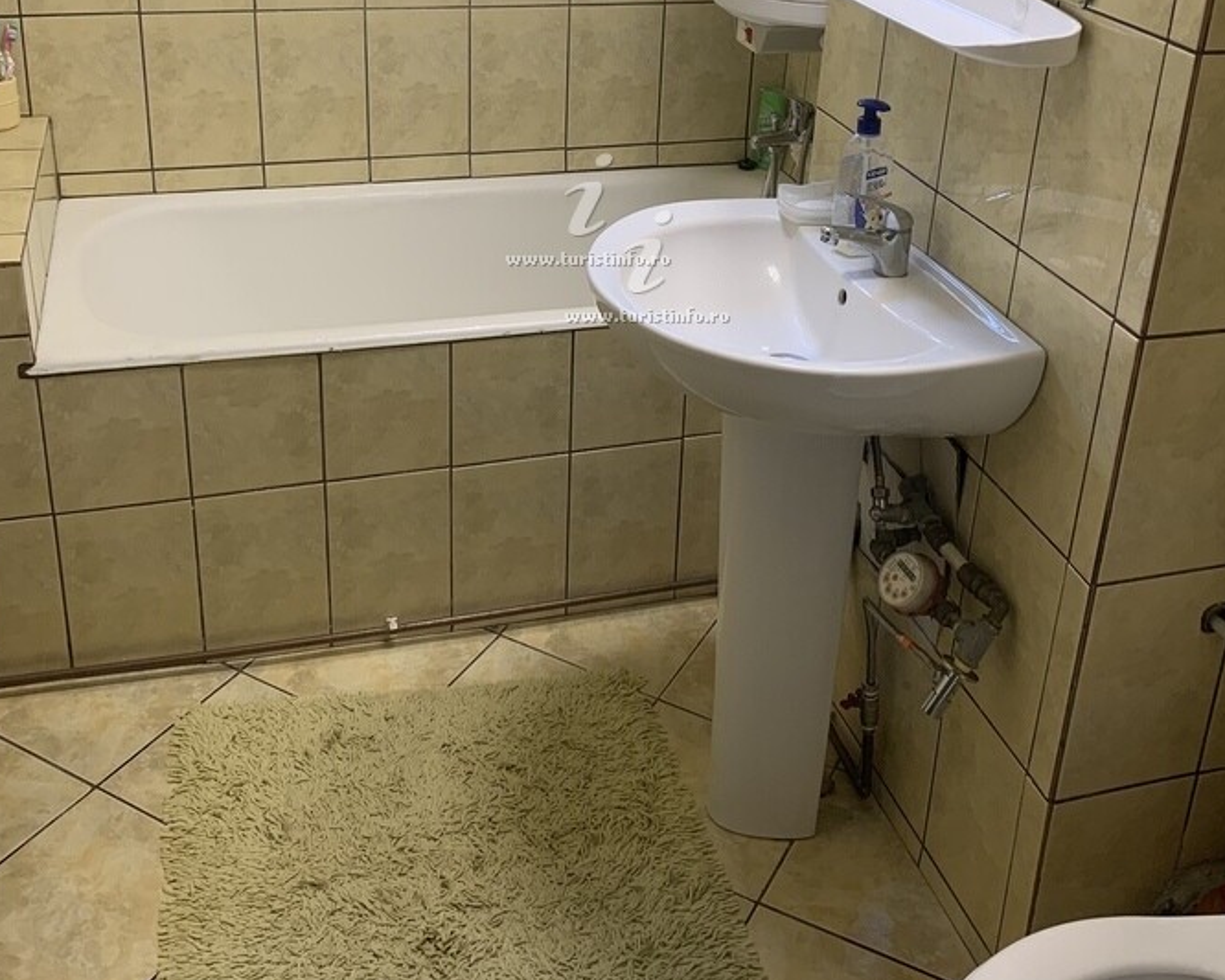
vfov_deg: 37.3
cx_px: 624
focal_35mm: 39
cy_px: 243
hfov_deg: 46.8
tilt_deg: -21.7
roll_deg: -2.0
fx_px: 1414
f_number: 1.8
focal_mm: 4.25
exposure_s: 1/60
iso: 100
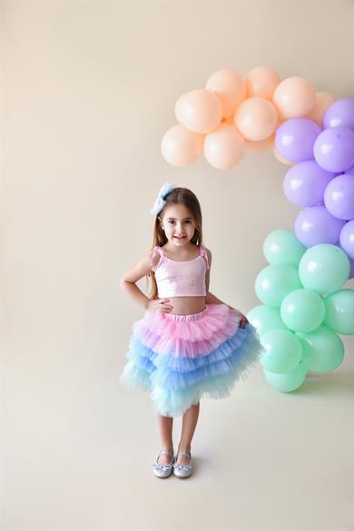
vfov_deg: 54.4
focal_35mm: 35
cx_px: 177
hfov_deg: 37.9
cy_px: 266
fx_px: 516
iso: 250
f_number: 2
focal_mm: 35
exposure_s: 1/250
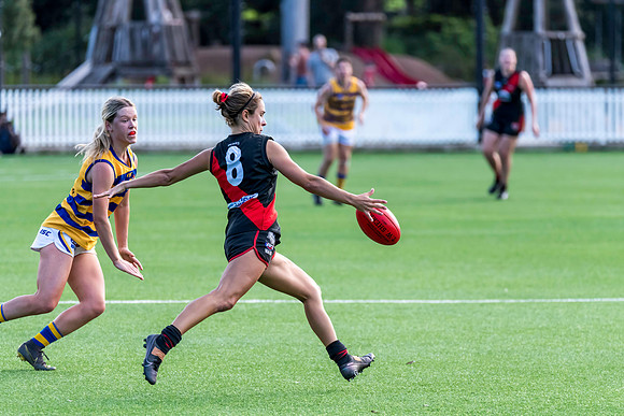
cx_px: 324
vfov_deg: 3.7
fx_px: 6409
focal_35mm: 370
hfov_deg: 5.6
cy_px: 211
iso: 1800
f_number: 6
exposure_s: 1/1600
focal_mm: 350
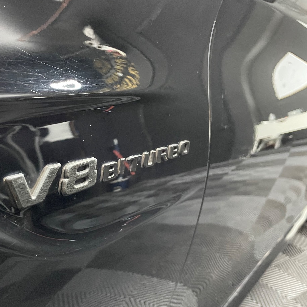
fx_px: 361
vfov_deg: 46.0
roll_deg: -10.3
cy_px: 156
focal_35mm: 36
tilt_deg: -15.1
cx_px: 97
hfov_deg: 45.2
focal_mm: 4.2
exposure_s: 1/30
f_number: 1.6
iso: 800
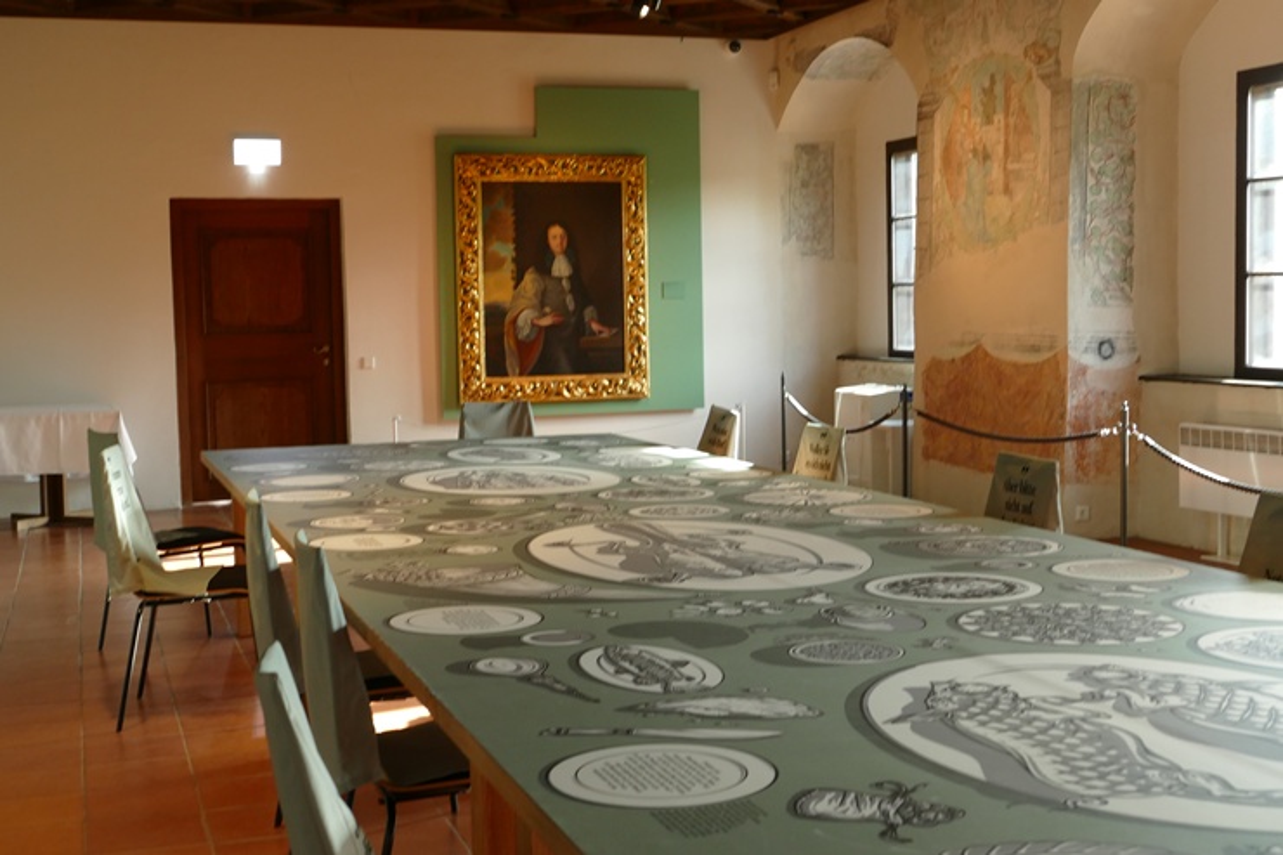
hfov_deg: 41.1
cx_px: 642
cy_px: 428
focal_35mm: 48
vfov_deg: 28.1
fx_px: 1710
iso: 500
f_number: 4.5
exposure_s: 1/30
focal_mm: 17.54
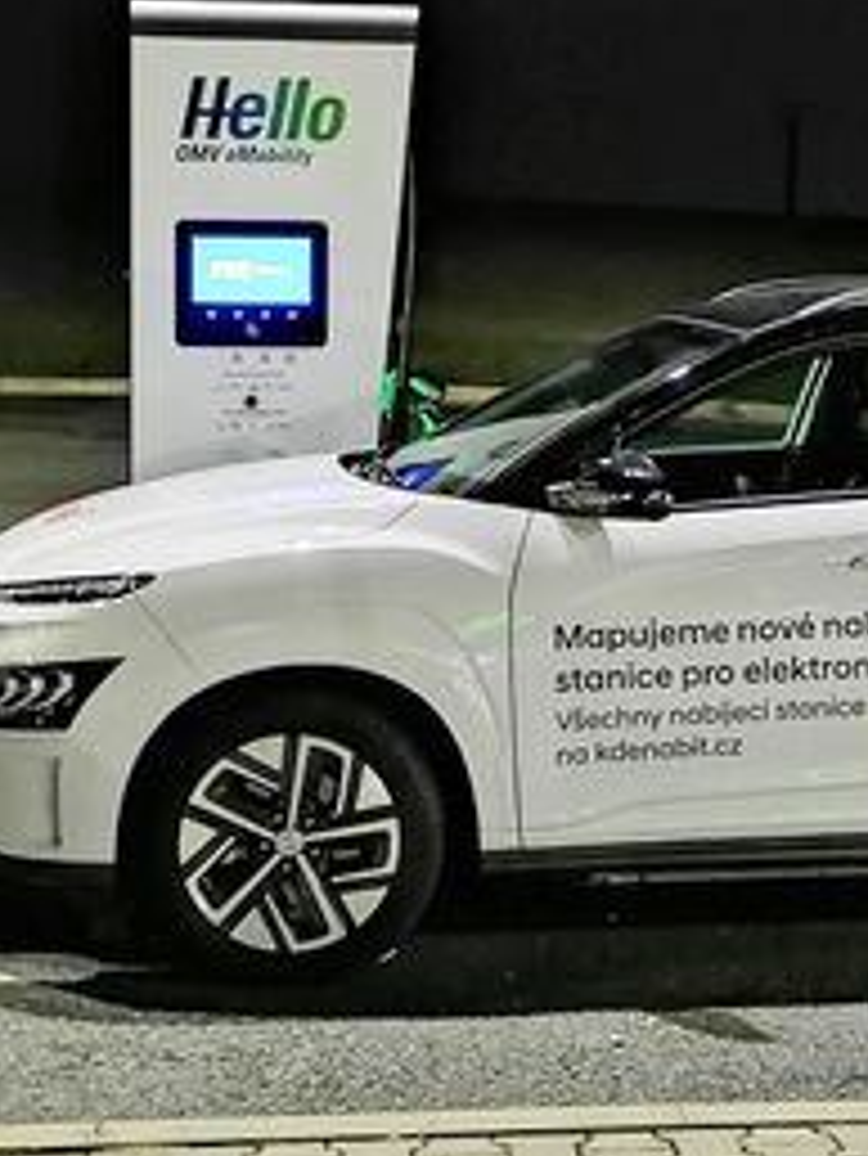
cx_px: 657
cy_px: 409
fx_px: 2639
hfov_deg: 18.6
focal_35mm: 79
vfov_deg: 24.6
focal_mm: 5.3
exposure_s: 1/1.67
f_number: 1.8
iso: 800
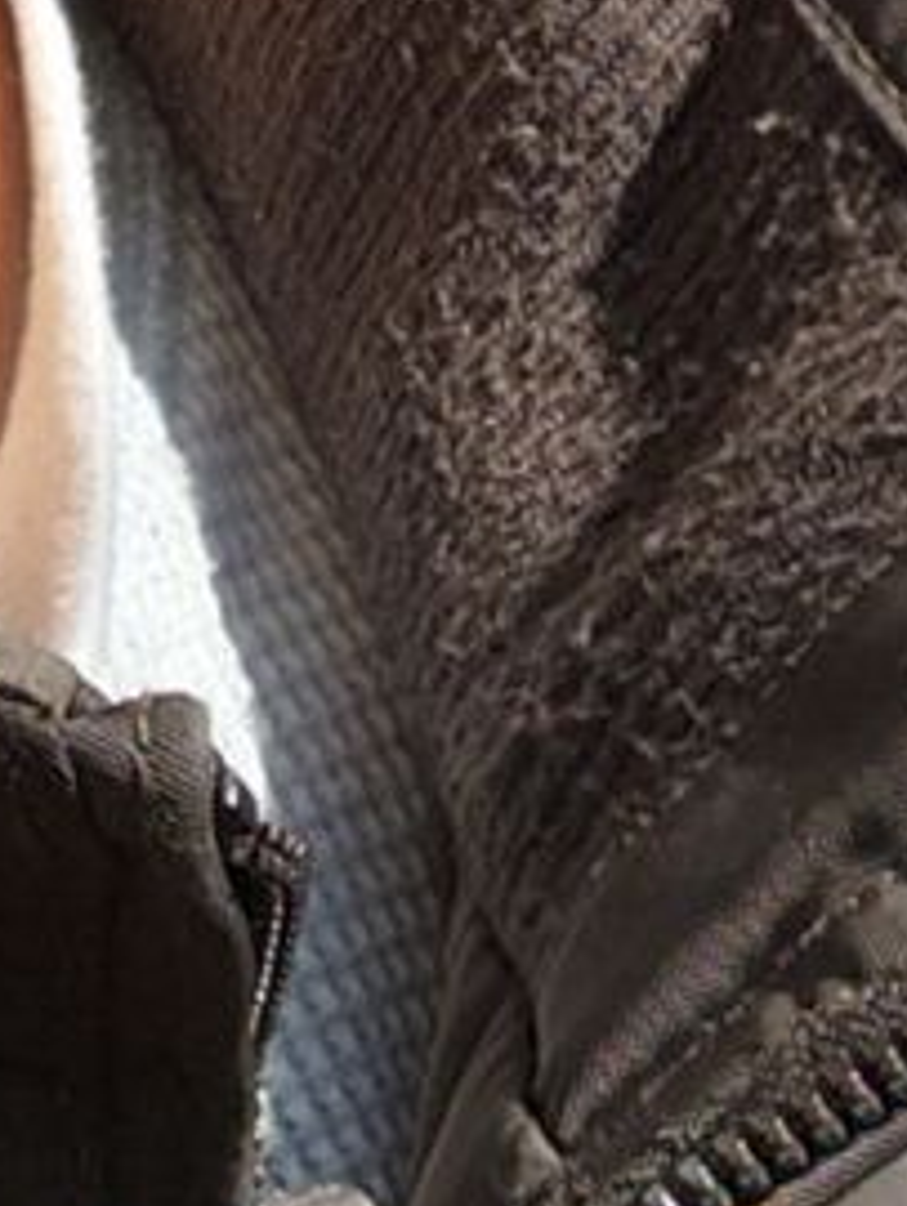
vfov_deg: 6.6
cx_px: -675
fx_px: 10325
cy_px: -889
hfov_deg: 5.0
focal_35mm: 296
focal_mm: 5.56
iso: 50
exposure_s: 1/739
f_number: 2
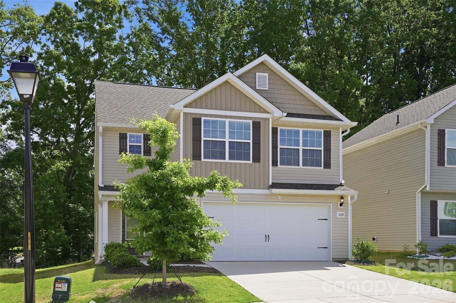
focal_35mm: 40
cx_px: 228
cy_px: 152
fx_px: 506
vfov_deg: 33.3
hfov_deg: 48.5
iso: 100
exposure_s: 1/125
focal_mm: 40
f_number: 8
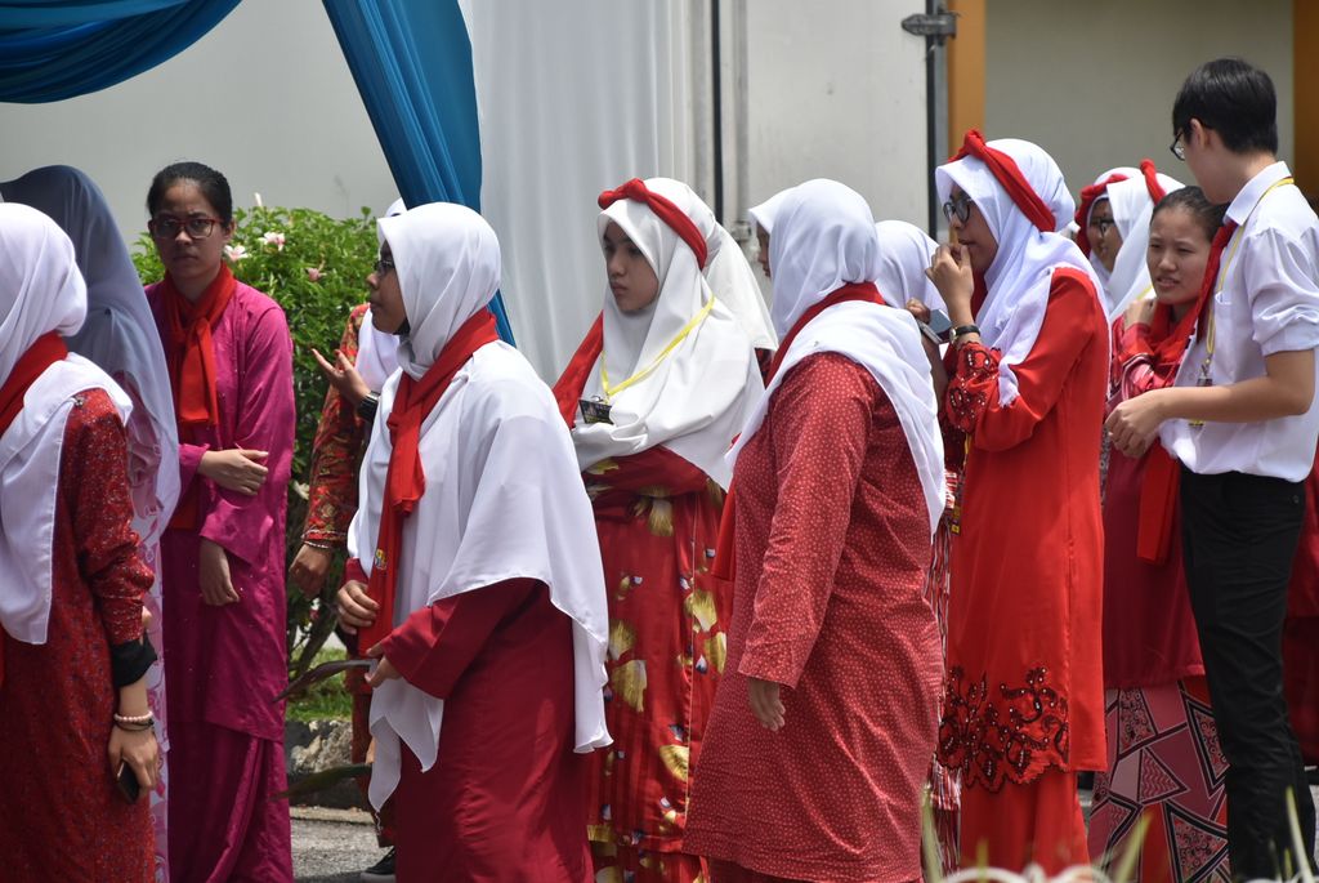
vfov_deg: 8.7
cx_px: 660
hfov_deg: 13.0
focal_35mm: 158
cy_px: 442
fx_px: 5776
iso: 400
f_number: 5.6
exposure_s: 1/4000
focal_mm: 105
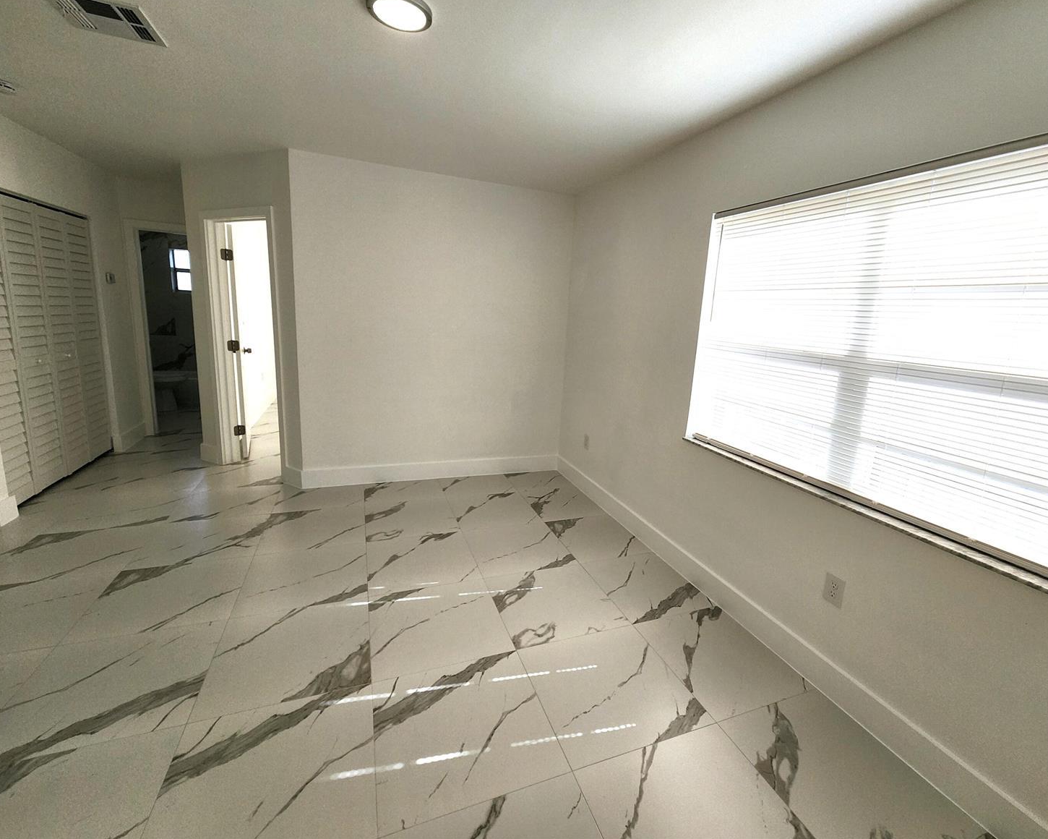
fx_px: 434
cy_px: 406
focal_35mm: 14
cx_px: 549
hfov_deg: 100.6
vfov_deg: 88.0
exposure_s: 1/686
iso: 50
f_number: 2.2
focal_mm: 2.2
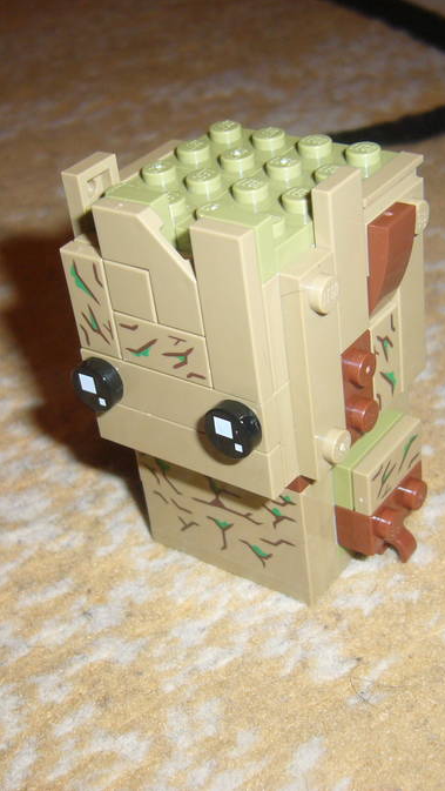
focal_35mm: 51
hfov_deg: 23.5
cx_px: 245
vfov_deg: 40.6
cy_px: 396
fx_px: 1069
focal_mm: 5.8
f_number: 2.8
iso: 100
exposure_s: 1/30
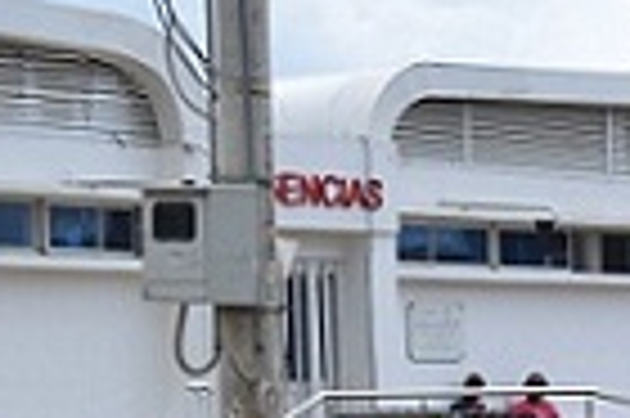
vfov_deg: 8.1
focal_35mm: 165
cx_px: 1125
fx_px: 2884
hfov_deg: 11.6
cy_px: 654
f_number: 6.3
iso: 400
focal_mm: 26
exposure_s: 1/1600
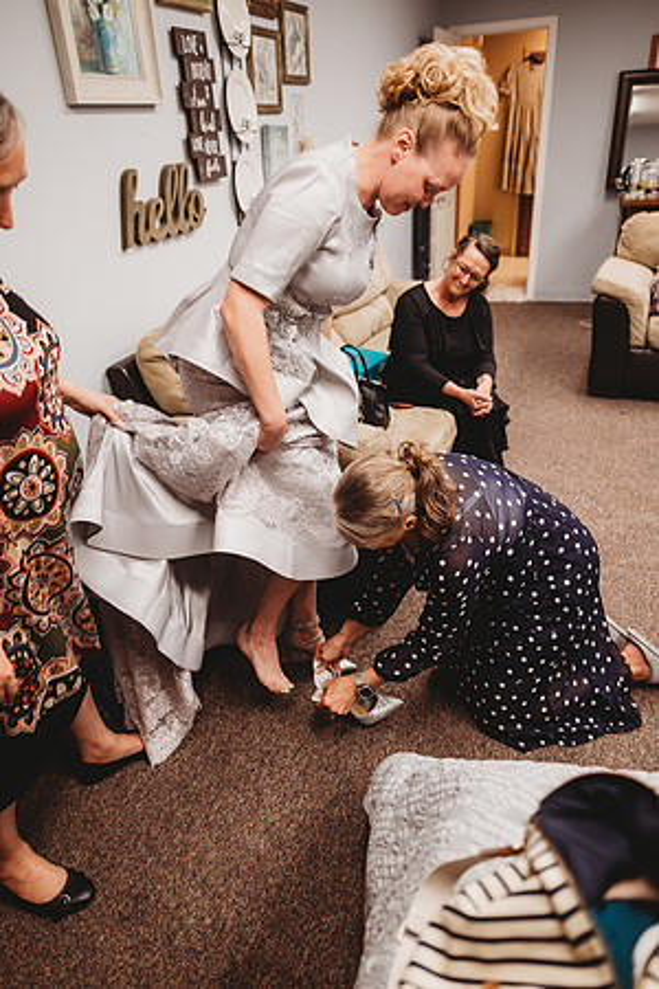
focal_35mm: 24
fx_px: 659
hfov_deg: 53.1
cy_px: 494
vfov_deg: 73.7
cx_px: 330
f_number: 2.2
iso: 200
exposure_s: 1/125
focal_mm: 24
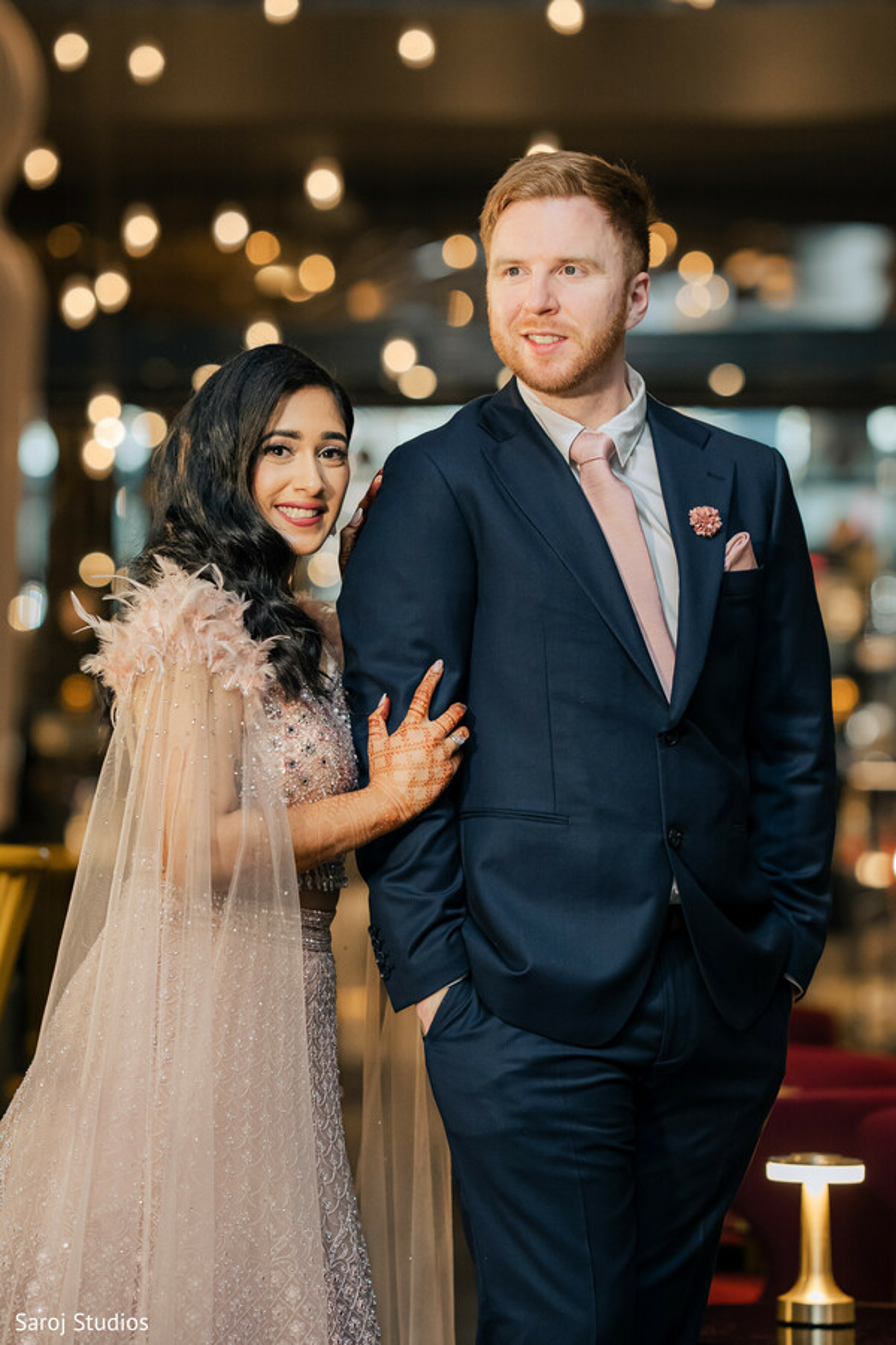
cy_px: 672
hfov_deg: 10.8
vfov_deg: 16.1
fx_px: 4741
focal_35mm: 127
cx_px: 448
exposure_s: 1/200
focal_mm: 85
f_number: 1.8
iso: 1250
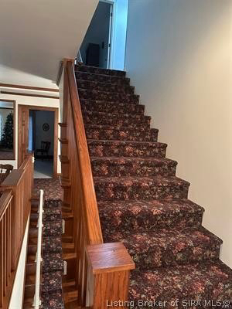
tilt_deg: -6.2
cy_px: 154
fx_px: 214
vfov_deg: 71.6
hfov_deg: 56.8
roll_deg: -3.2
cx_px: 116
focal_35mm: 24
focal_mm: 6.86
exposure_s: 1/40
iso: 640
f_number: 1.78
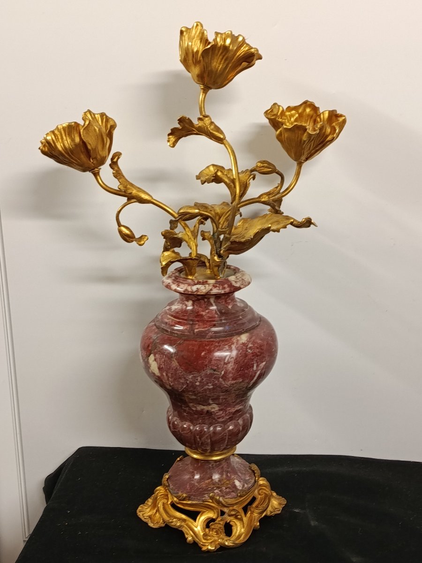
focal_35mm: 48
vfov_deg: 39.7
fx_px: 780
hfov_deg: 30.3
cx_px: 211
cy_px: 282
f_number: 1.7
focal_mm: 5.24
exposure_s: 1/50
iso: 897
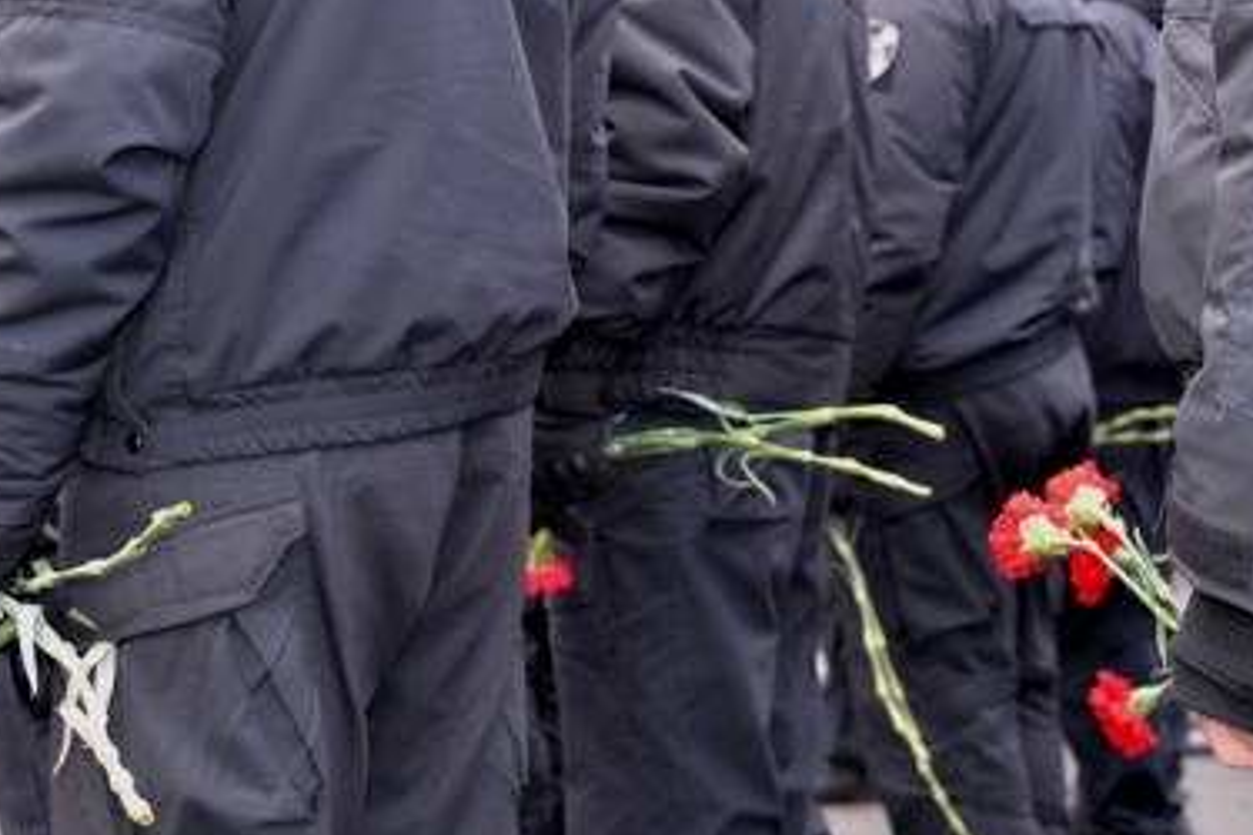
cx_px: 770
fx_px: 2367
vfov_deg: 19.9
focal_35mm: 68
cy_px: 214
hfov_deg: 29.6
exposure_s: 1/60
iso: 450
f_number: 4
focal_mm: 34
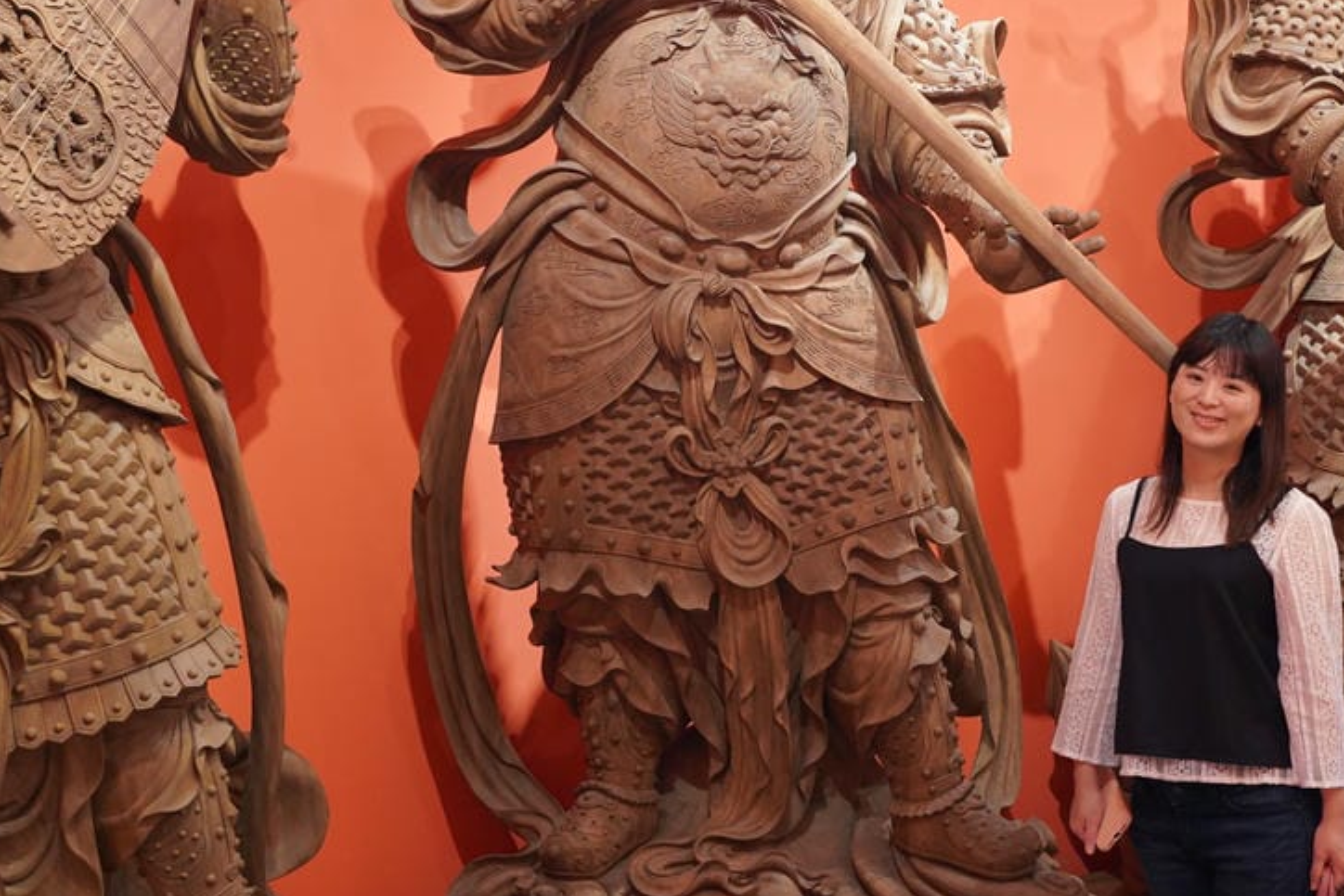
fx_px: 2166
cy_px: 462
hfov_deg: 34.4
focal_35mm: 58
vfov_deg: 23.4
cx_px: 785
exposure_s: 1/160
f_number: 4
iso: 3200
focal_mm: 35
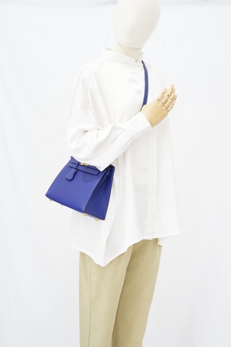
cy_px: 174
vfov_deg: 39.6
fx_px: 481
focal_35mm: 50
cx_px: 116
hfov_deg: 27.0
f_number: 6.3
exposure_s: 1/6
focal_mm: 50
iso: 640
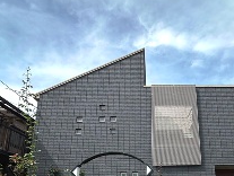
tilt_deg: +13.1
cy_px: 155
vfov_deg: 47.0
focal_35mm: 27
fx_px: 183
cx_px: 153
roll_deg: -0.2
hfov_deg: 63.8
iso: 50
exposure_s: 1/1024
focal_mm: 2.22
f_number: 2.2
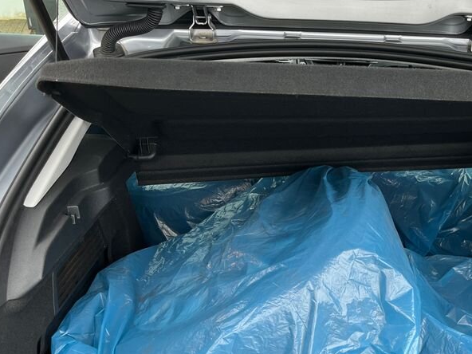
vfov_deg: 31.7
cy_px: 255
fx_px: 614
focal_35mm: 45
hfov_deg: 40.9
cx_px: 352
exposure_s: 1/122
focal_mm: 5.1
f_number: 1.6
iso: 64
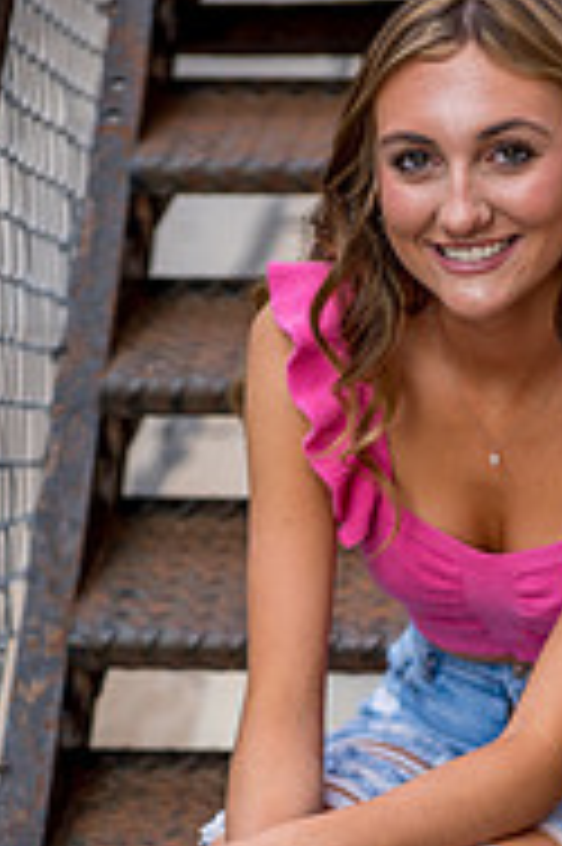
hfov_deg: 10.4
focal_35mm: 132
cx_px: 324
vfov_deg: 15.3
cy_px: 778
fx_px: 3096
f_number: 2.8
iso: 100
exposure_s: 1/160
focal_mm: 55
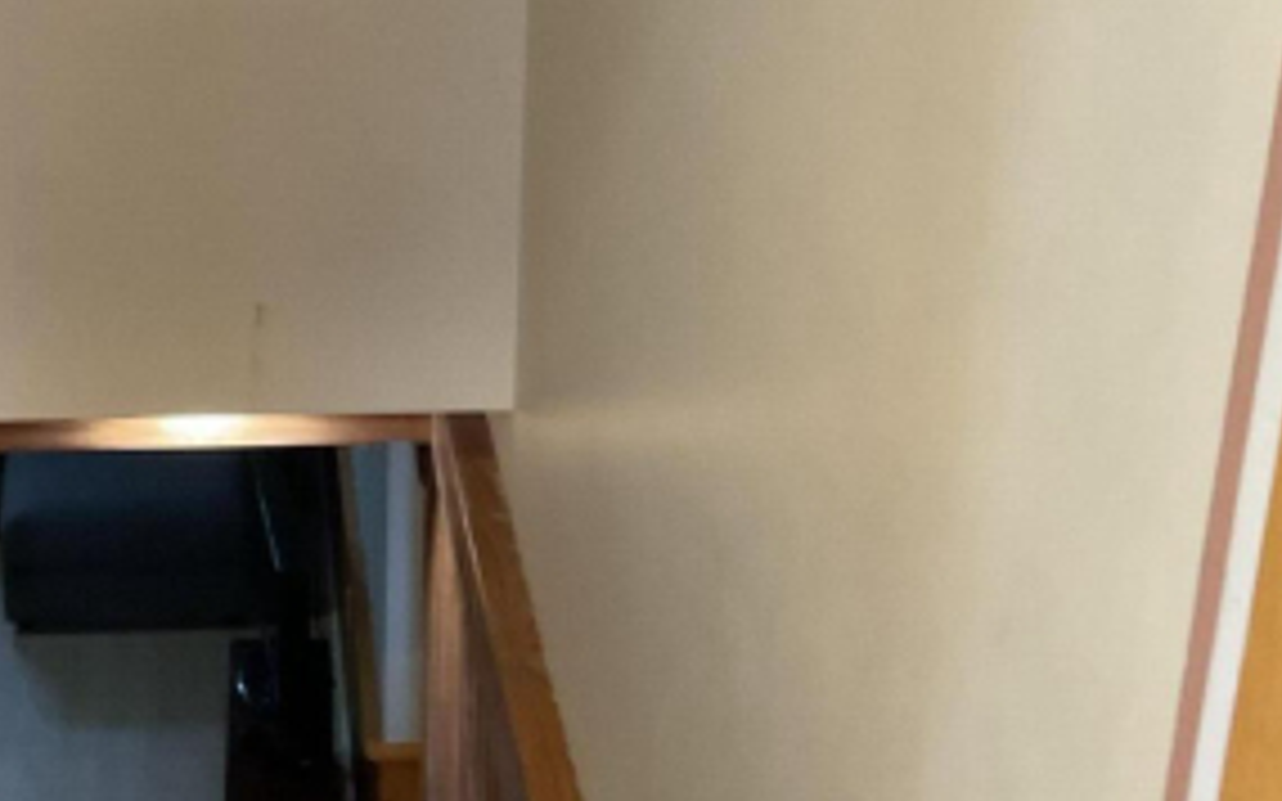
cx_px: 346
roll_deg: -0.5
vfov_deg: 18.1
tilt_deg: -25.1
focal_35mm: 72
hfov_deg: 28.2
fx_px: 2515
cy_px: 457
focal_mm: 3
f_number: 1.8
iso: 200
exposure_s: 1/40
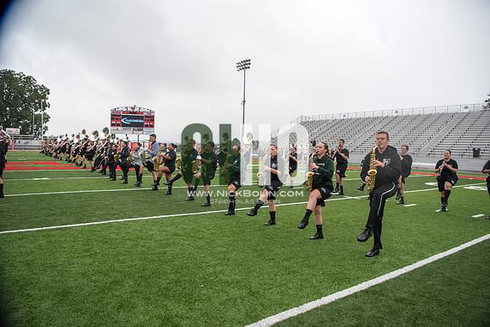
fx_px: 327
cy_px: 164
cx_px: 245
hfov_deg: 73.7
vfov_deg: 53.2
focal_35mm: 24
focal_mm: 24
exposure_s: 1/800
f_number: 4
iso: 400
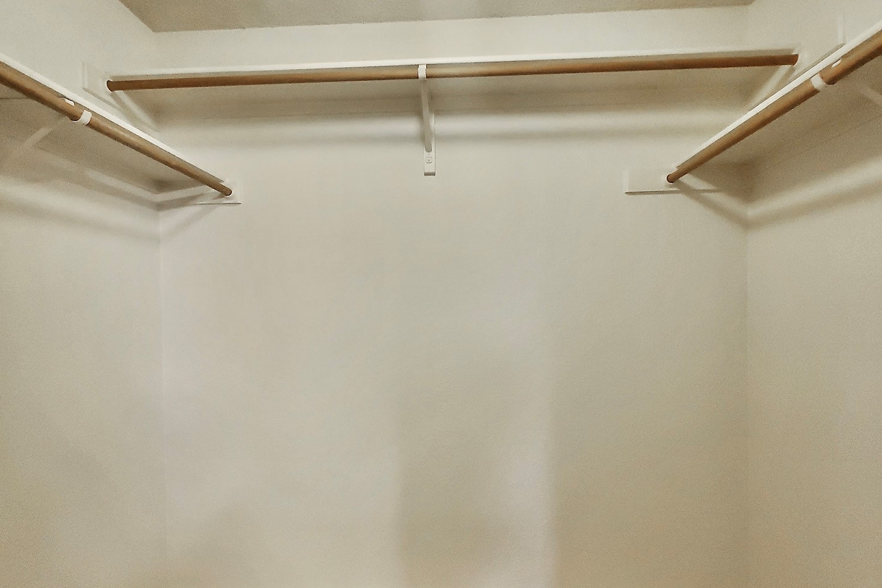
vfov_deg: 64.2
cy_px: 342
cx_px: 433
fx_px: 466
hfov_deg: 86.9
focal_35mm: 19
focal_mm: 1.8
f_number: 2.2
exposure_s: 1/30
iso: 500
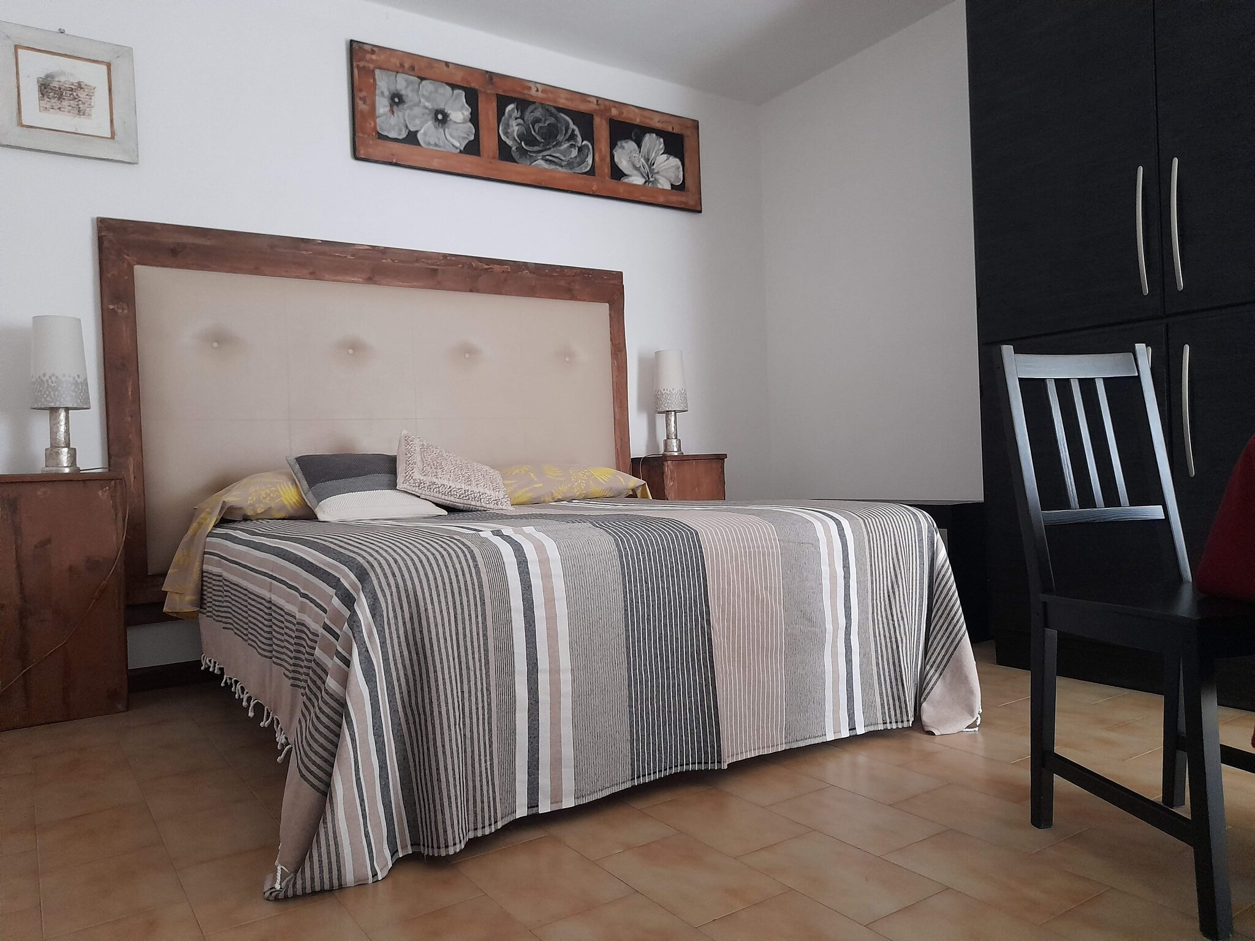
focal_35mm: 25
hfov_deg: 69.4
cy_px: 470
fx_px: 906
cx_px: 628
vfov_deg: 54.9
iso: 500
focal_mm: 4.6
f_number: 2
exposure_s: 1/33
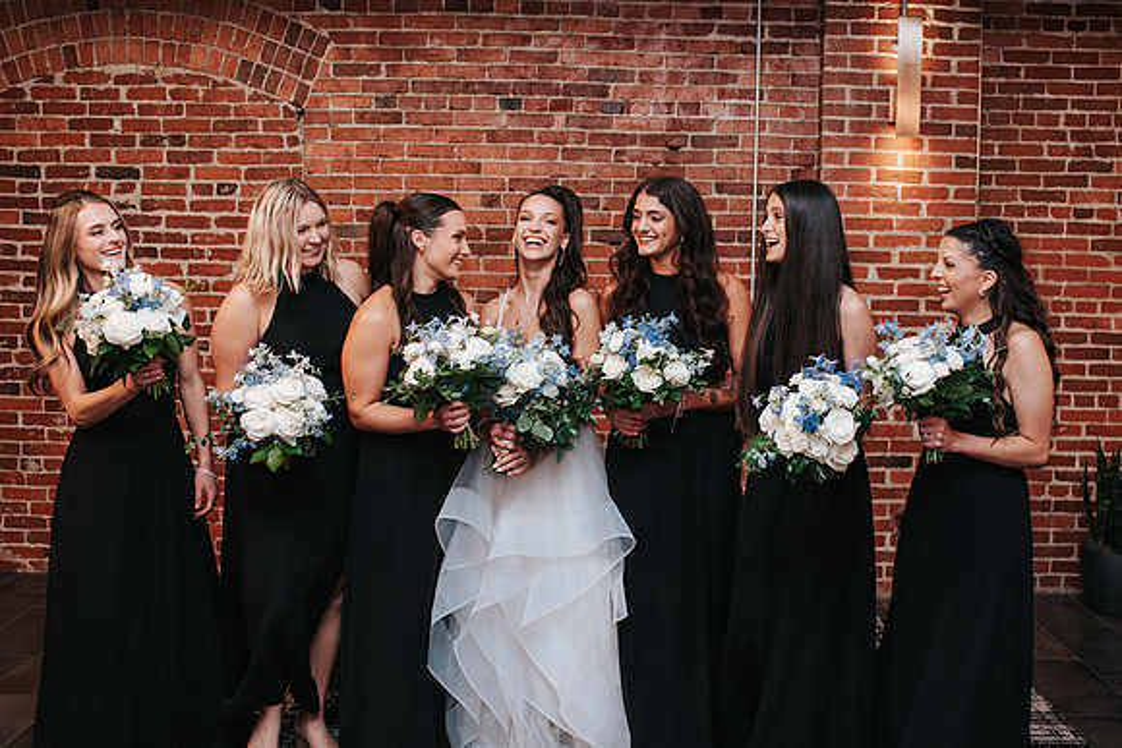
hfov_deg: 49.5
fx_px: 1214
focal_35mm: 39
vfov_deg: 34.3
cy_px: 382
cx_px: 618
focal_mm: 35
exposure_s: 1/125
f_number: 2.8
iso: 800
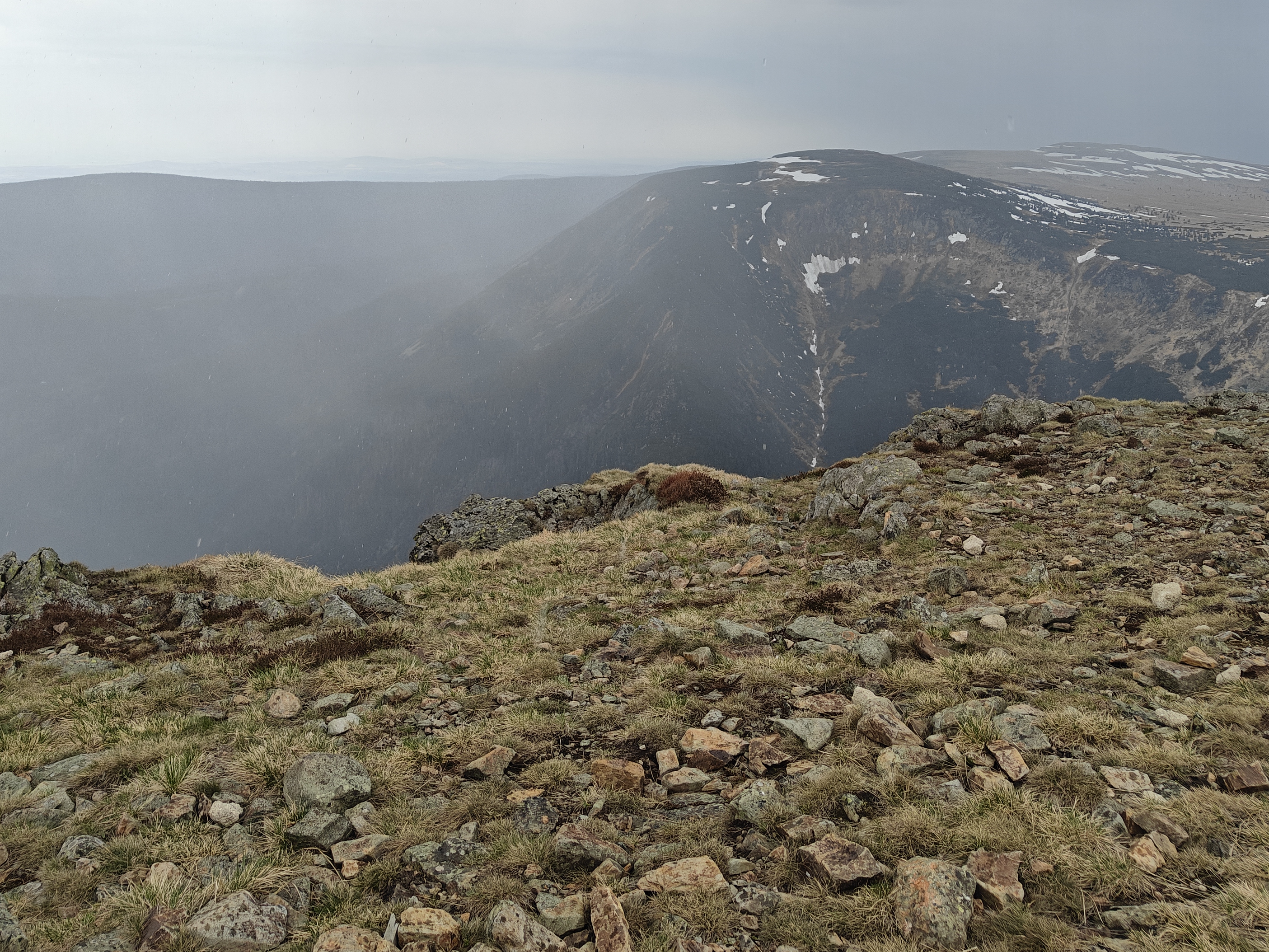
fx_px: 1283
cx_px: 605
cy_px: 279
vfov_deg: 39.9
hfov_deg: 52.6
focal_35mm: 35
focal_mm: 5.59
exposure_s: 1/1037
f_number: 1.8
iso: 50
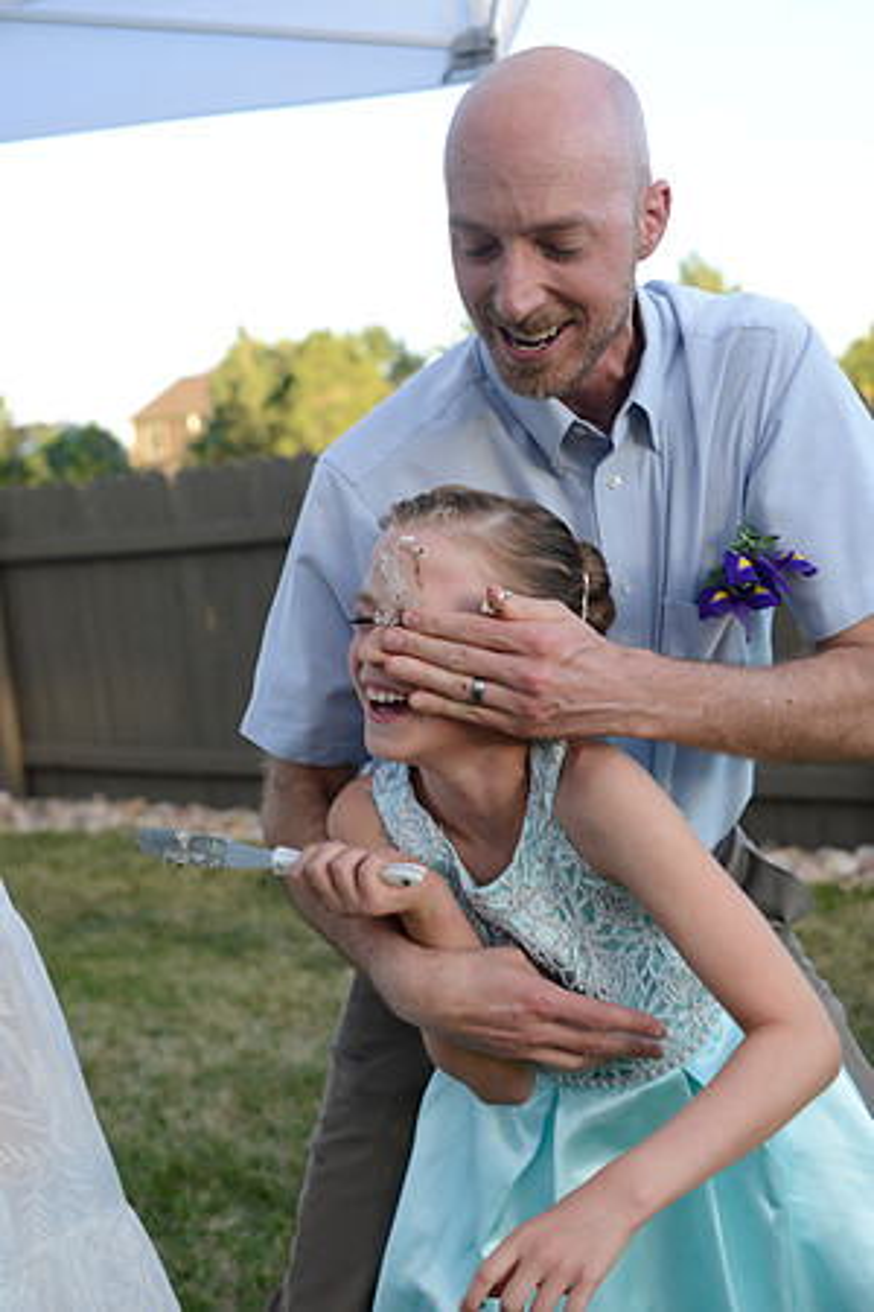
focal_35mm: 50
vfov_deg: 39.6
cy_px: 656
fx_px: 1821
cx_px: 437
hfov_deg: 27.0
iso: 400
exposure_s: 1/250
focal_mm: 50
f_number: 4.5
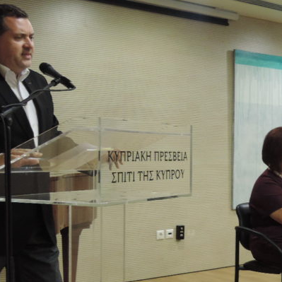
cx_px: 235
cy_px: 159
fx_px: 627
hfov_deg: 24.8
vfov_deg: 25.3
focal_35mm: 68
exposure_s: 1/25
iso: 400
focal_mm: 5.3
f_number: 3.1
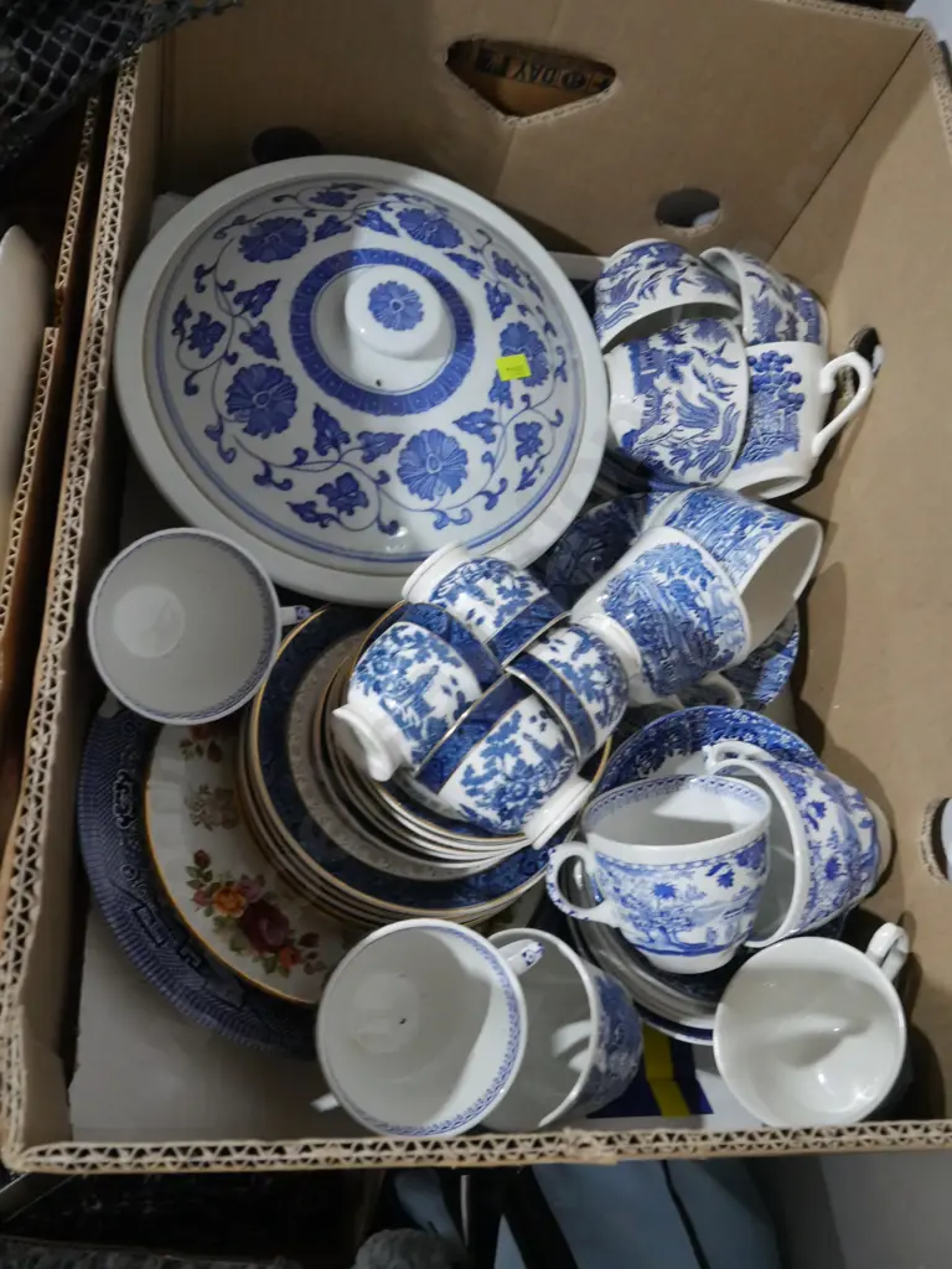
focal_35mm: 34
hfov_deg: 41.8
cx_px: 476
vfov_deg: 54.0
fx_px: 1247
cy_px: 634
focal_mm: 17
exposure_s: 1/50
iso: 3200
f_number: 5.6
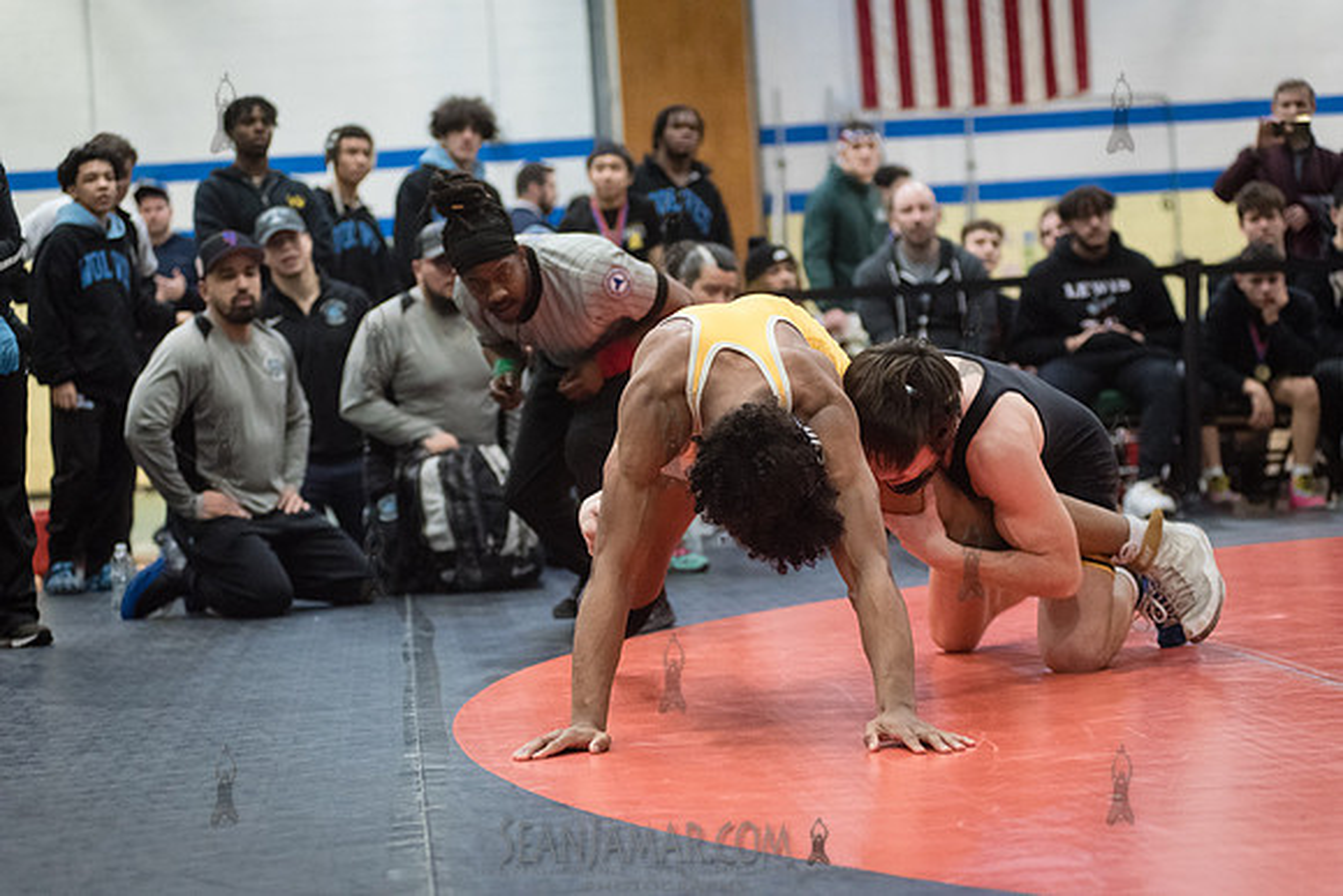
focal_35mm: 80
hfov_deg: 25.4
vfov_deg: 17.1
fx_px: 2985
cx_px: 672
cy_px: 448
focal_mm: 80
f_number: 3.5
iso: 8000
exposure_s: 1/400
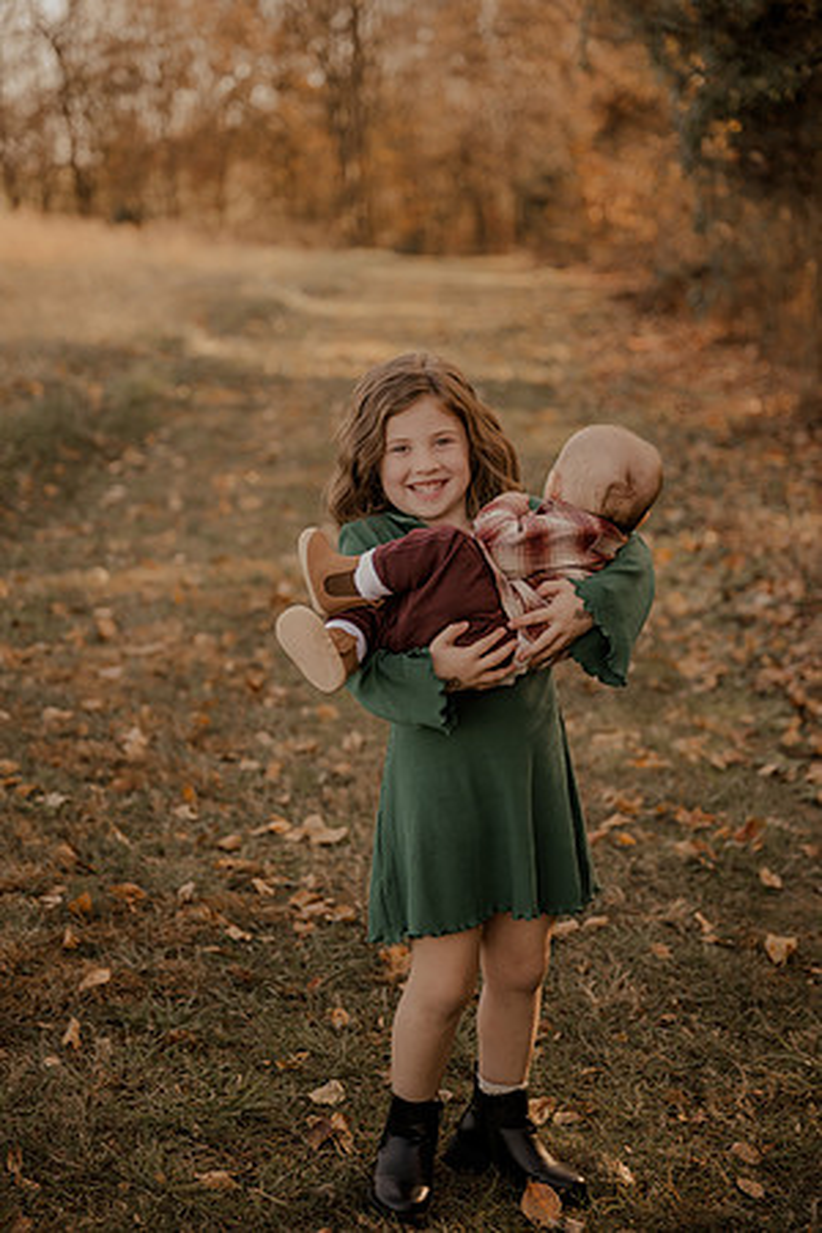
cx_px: 411
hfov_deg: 21.2
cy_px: 616
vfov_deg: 31.4
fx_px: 2192
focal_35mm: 64
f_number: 2.8
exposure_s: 1/250
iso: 200
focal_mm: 64
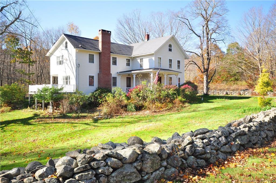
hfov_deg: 62.0
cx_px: 138
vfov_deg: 43.5
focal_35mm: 30
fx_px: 230
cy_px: 92
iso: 640
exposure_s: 1/400
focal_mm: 20
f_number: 7.1
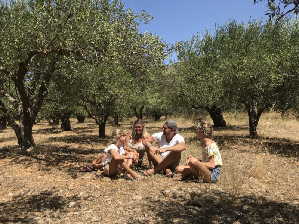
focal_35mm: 28
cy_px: 112
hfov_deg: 63.4
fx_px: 242
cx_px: 150
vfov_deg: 49.7
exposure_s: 1/2398
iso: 20
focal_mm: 3.99
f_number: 1.8
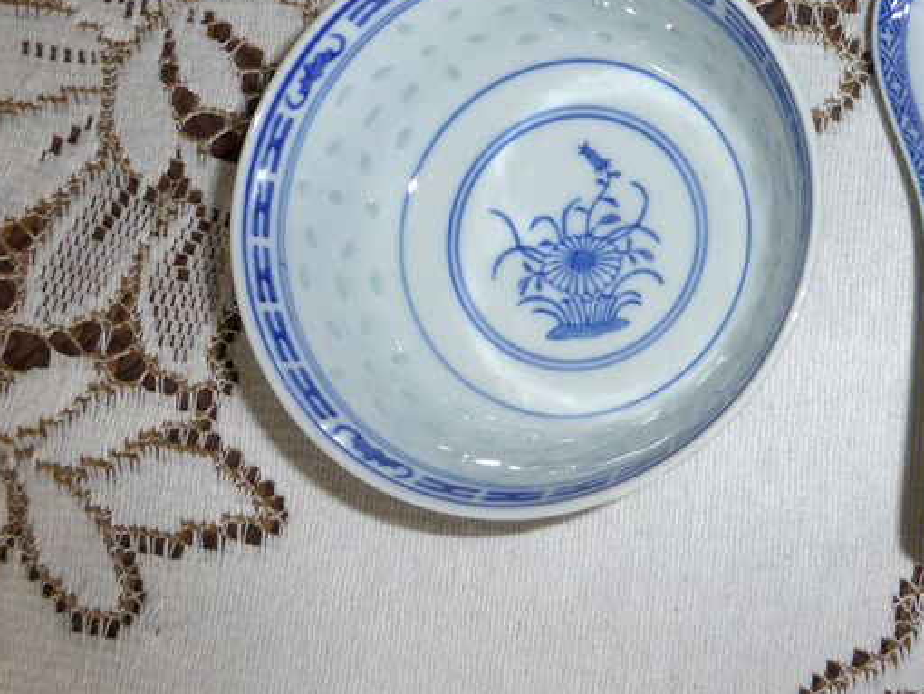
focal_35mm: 49
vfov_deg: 29.2
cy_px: 159
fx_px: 1309
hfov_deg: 37.1
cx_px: 774
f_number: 3.3
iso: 100
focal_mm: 4.3
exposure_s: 1/60
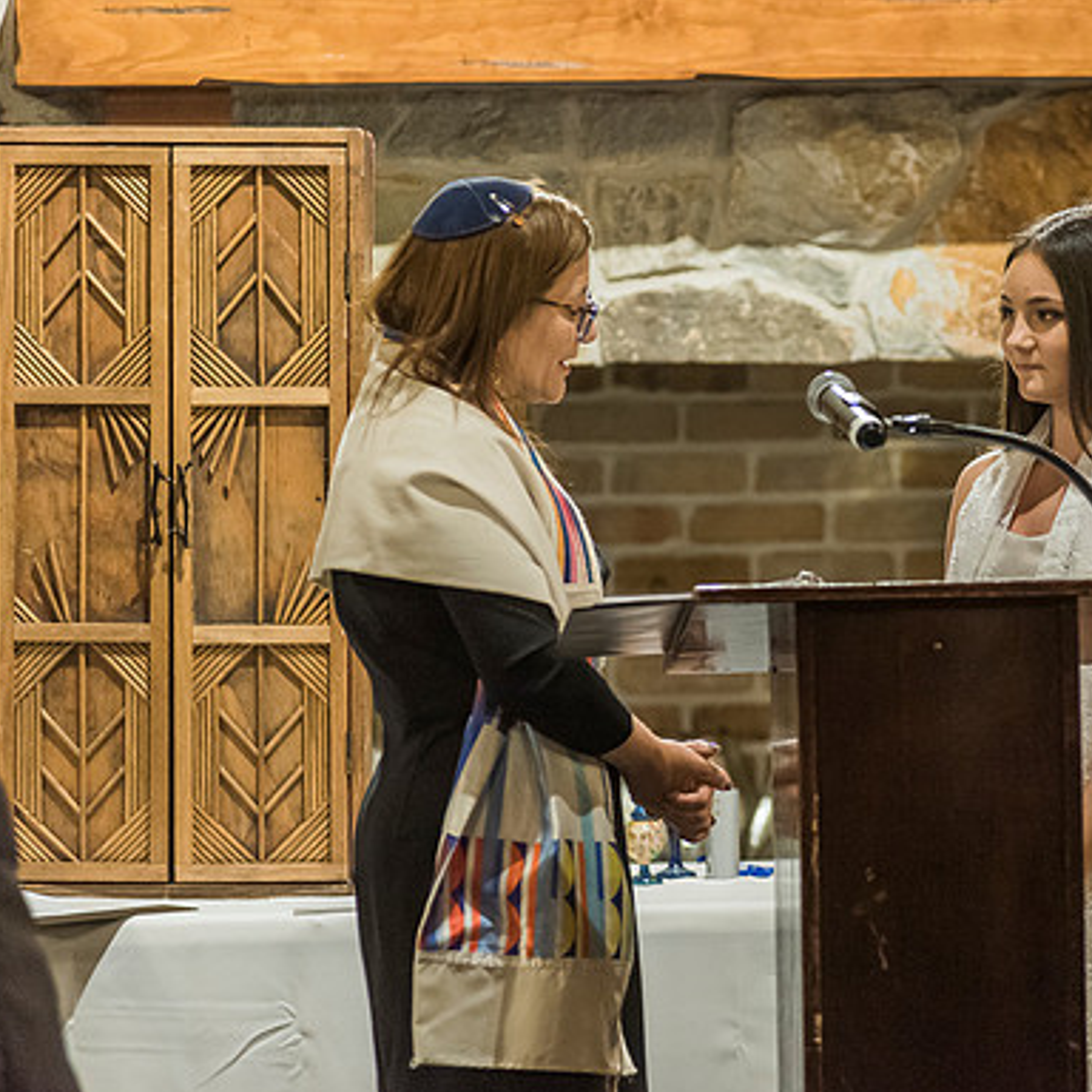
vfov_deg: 7.1
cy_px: 542
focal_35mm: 245
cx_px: 822
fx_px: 8744
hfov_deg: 7.1
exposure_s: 1/100
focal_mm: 185
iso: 4500
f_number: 3.2
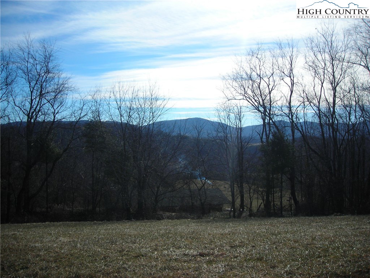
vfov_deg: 37.7
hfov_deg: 49.0
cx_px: 185
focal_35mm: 38
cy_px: 139
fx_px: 406
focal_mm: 6.3
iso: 50
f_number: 6.4
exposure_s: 1/324
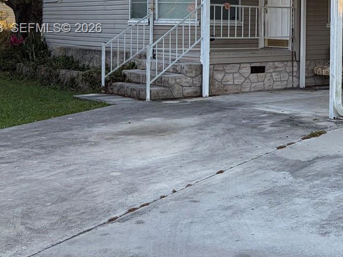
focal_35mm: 64
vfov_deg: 22.4
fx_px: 634
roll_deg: +0.4
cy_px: 29
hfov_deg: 28.0
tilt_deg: -1.0
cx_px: 360
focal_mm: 5.96
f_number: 1.6
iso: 50
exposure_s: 1/764
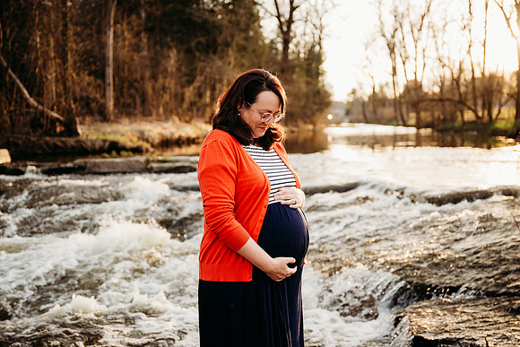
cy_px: 173
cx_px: 257
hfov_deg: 44.5
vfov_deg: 30.5
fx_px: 636
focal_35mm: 44
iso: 125
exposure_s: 1/200
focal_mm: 43
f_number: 2.8
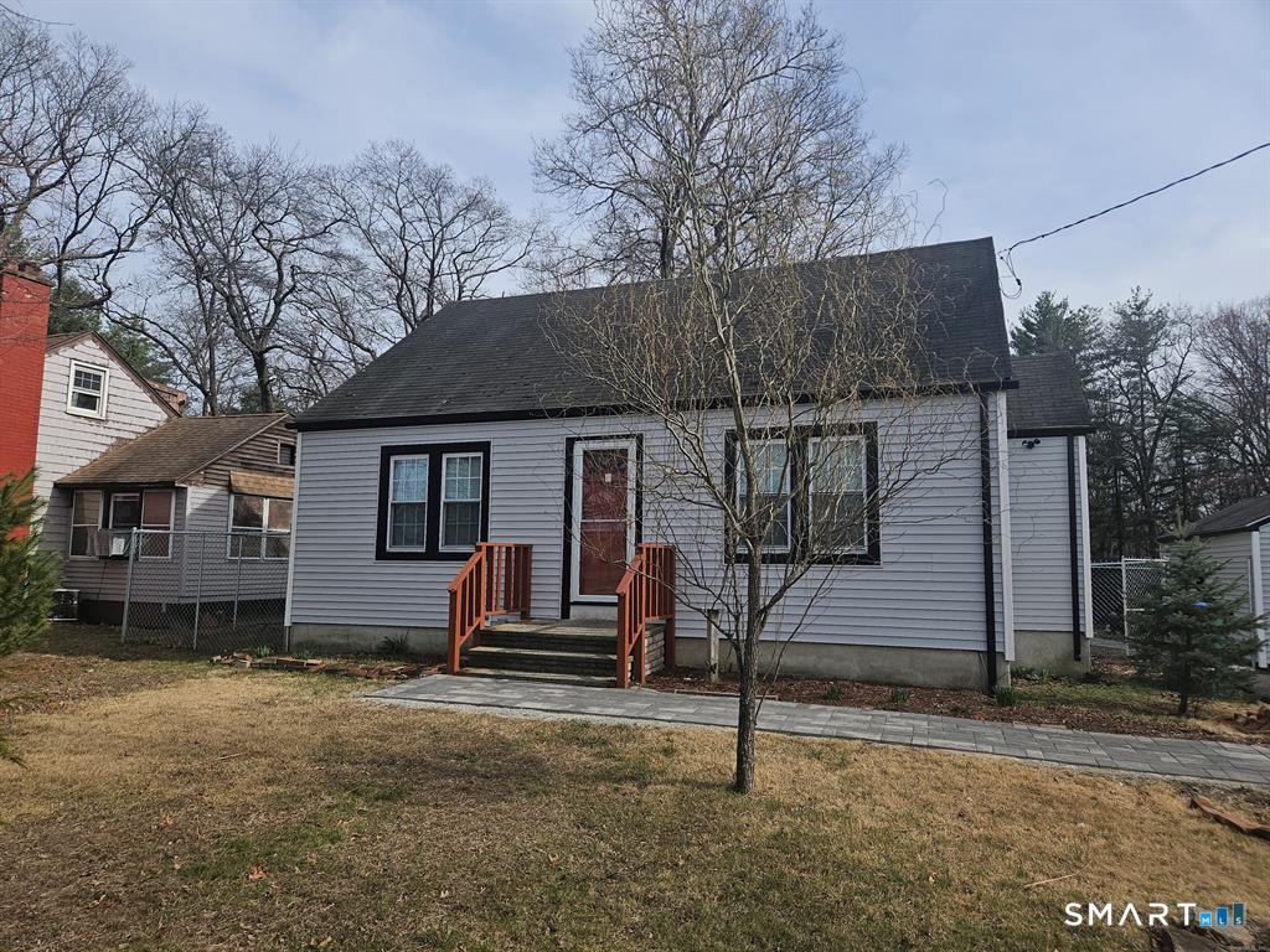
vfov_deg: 58.9
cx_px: 635
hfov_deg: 73.9
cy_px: 476
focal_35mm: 23
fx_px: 844
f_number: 1.8
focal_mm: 5.4
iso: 25
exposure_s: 1/1899
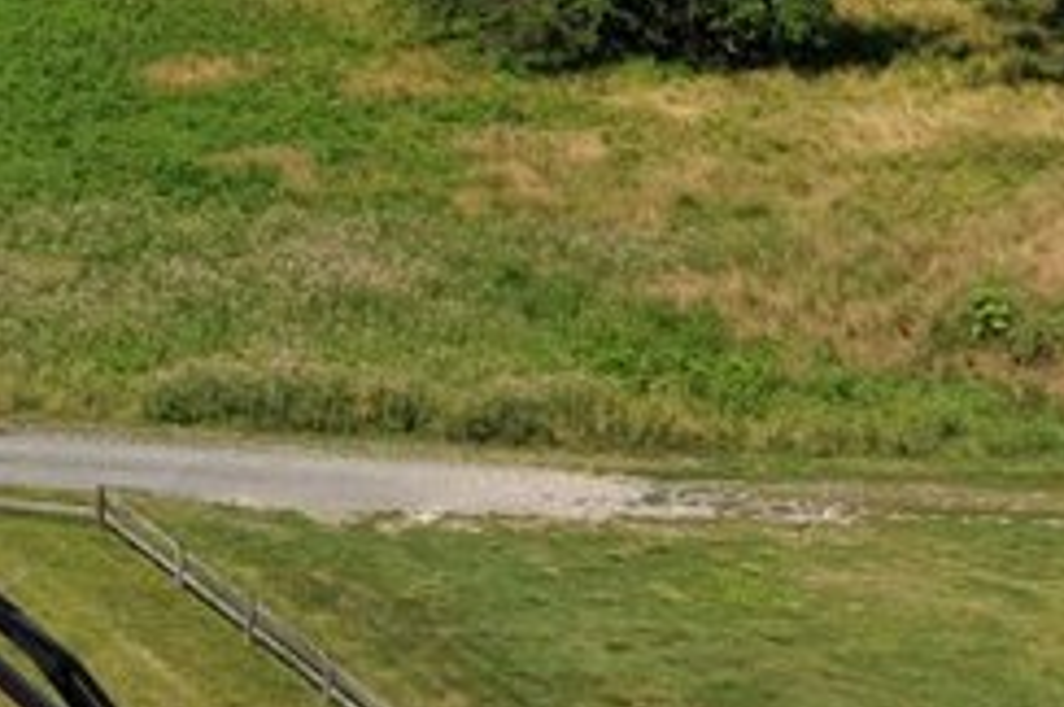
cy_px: 122
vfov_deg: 11.1
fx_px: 3630
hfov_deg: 15.7
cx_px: -392
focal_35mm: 123
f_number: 1.8
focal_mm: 8.67
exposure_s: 1/3200
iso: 120
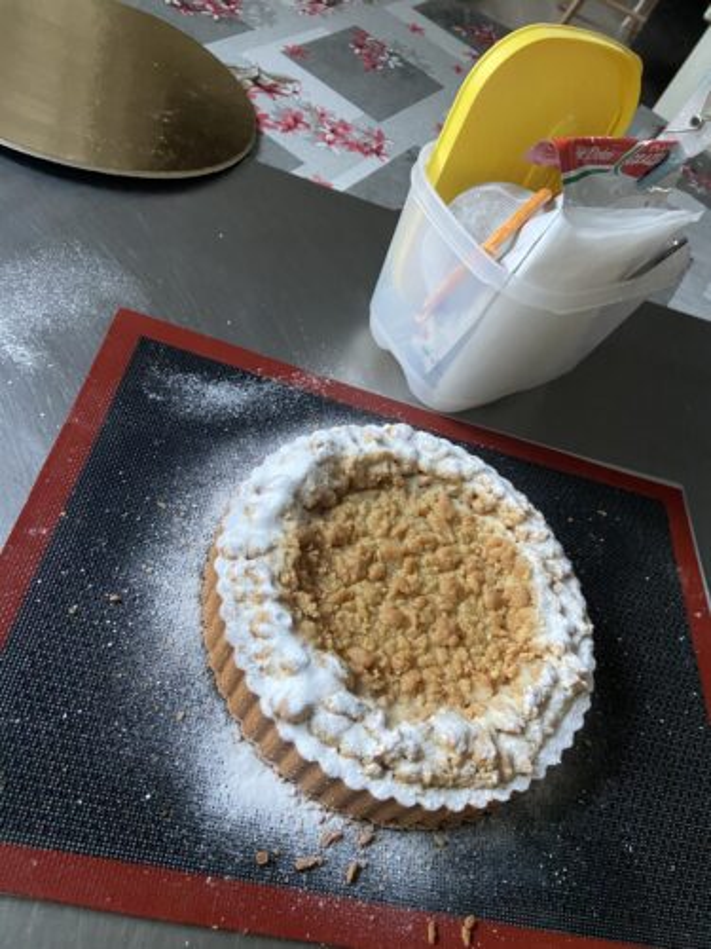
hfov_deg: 53.1
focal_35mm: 26
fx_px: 712
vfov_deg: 67.3
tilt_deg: -49.2
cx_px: 356
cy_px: 474
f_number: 1.8
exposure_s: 1/40
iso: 500
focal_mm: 4.25
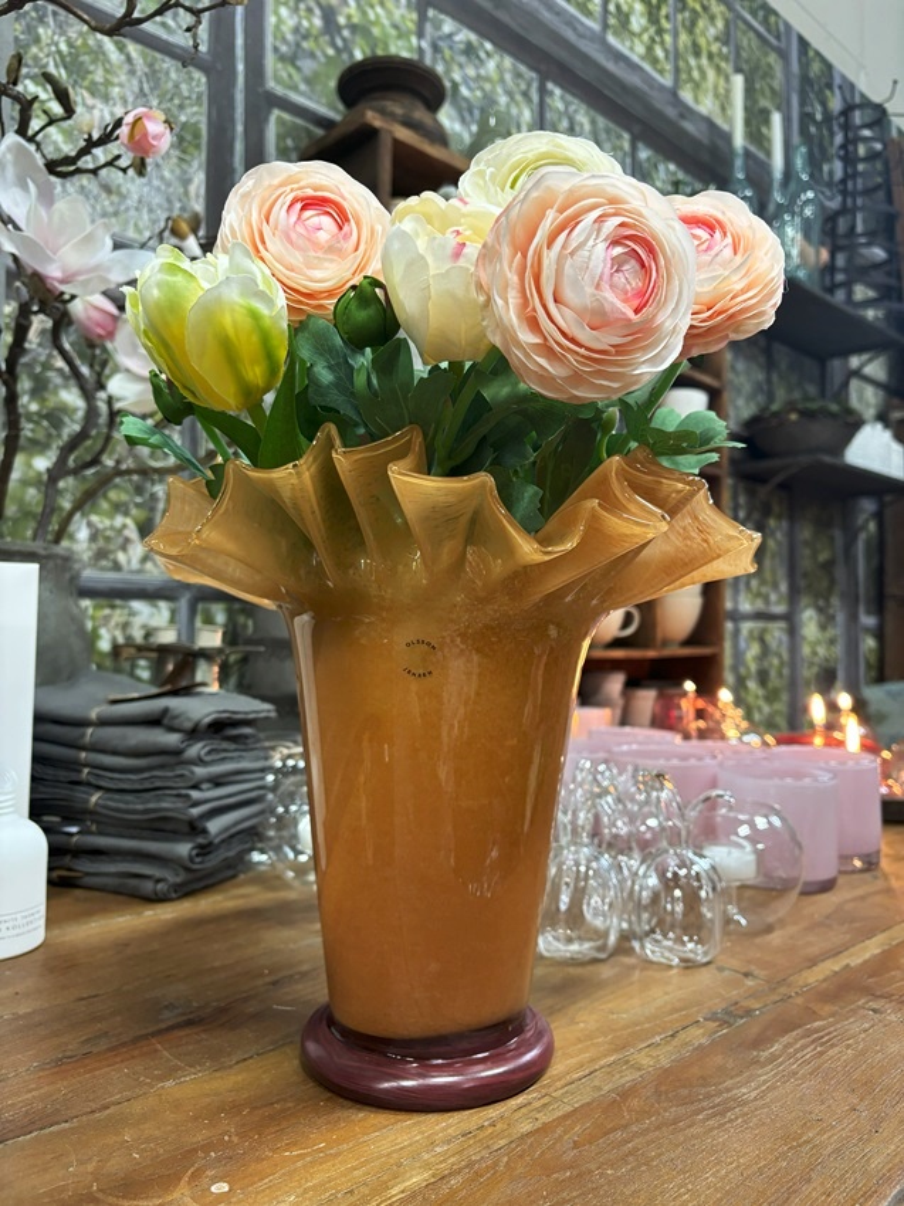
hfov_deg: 53.0
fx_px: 906
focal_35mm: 26
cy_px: 603
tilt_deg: +3.4
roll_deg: -1.3
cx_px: 452
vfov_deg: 67.3
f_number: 1.6
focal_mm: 5.96
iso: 200
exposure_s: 1/50
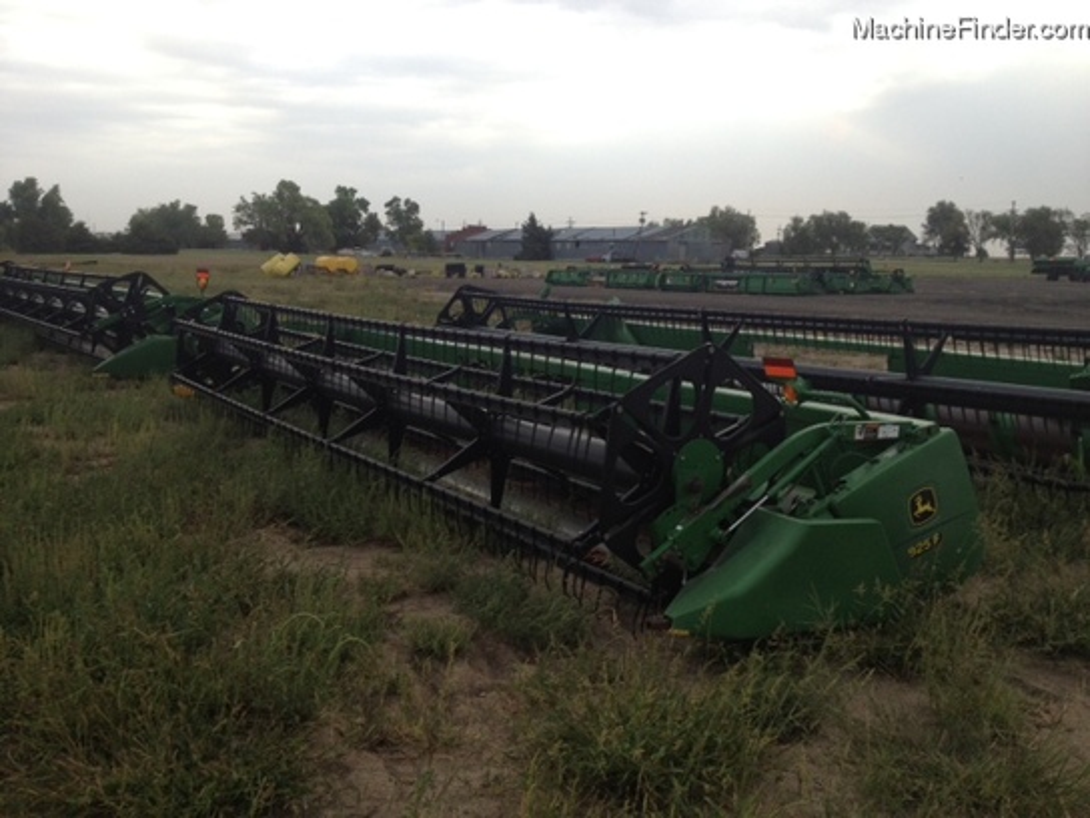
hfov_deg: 52.6
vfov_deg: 40.7
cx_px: 545
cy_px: 409
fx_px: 1102
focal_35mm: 35
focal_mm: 4.28
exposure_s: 1/120
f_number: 2.4
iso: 80
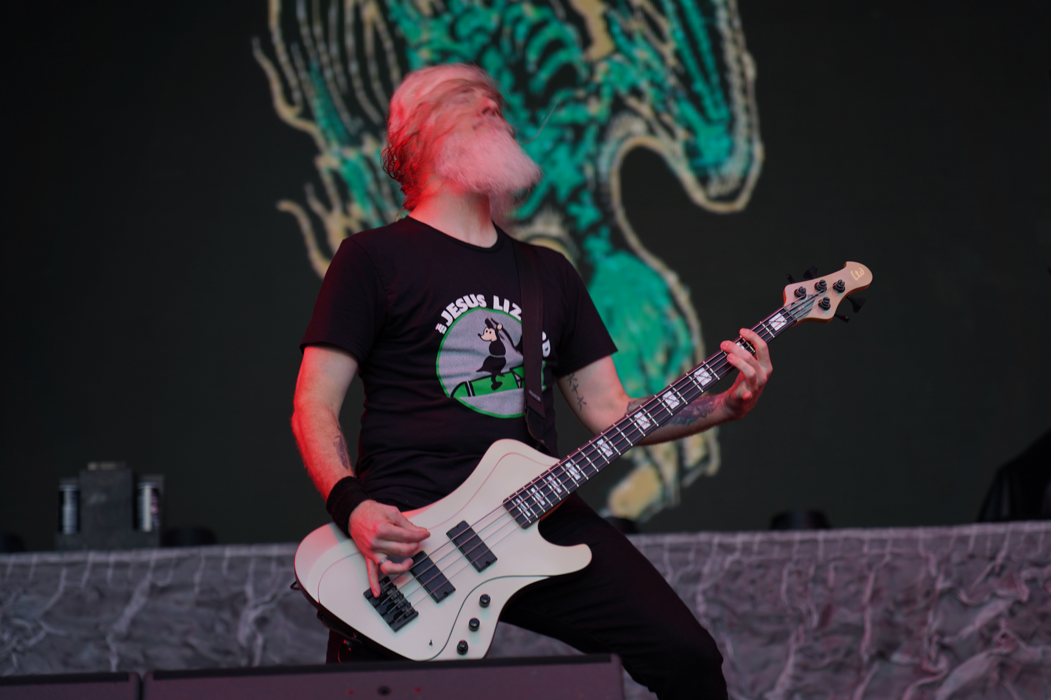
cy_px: 350
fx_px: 3065
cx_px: 526
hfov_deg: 19.5
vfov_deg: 13.0
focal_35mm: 105
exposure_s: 1/125
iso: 100
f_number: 4
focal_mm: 105
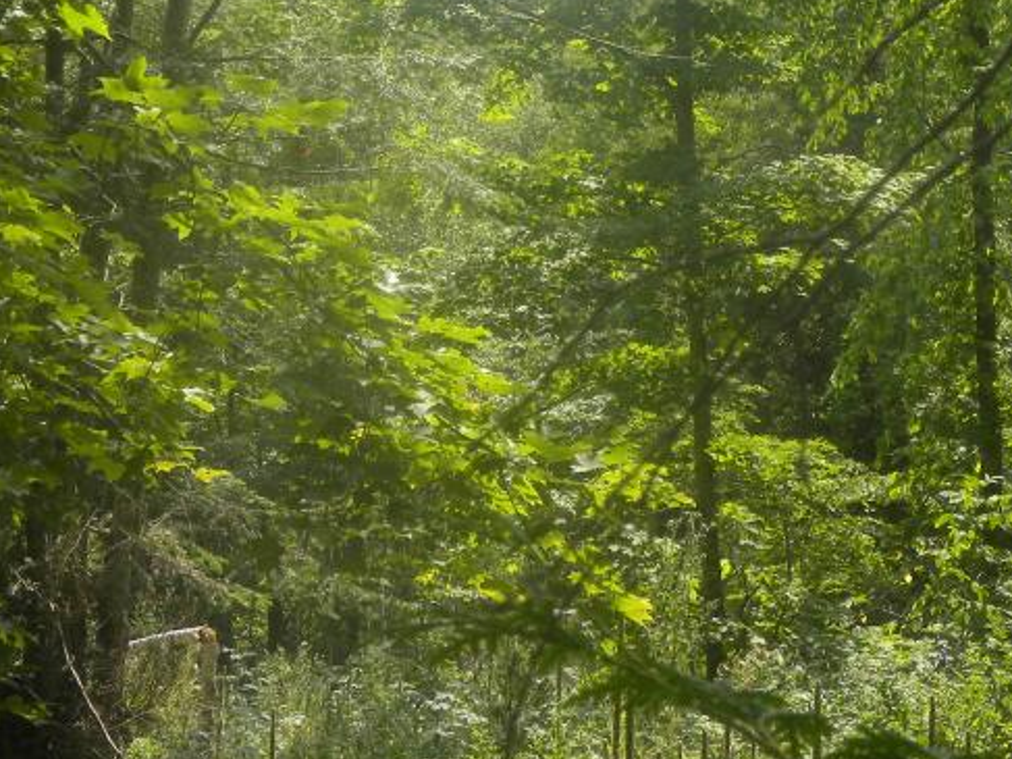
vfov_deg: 12.0
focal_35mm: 122
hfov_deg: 16.2
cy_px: -19
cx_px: 511
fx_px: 3566
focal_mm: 10.3
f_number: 4.5
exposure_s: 1/166
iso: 64
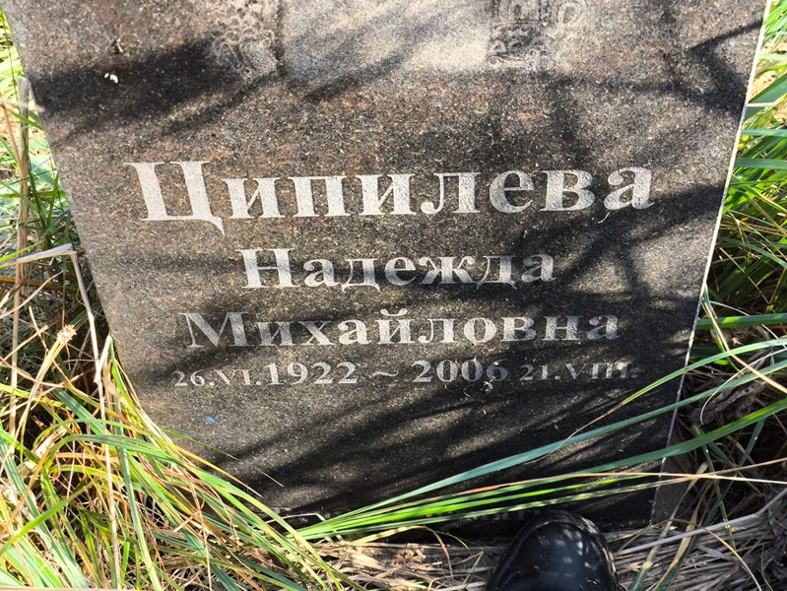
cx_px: 394
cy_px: 296
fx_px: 1137
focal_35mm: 50
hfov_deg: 38.2
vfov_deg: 29.1
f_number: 1.7
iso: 50
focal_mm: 4.71
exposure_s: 1/128
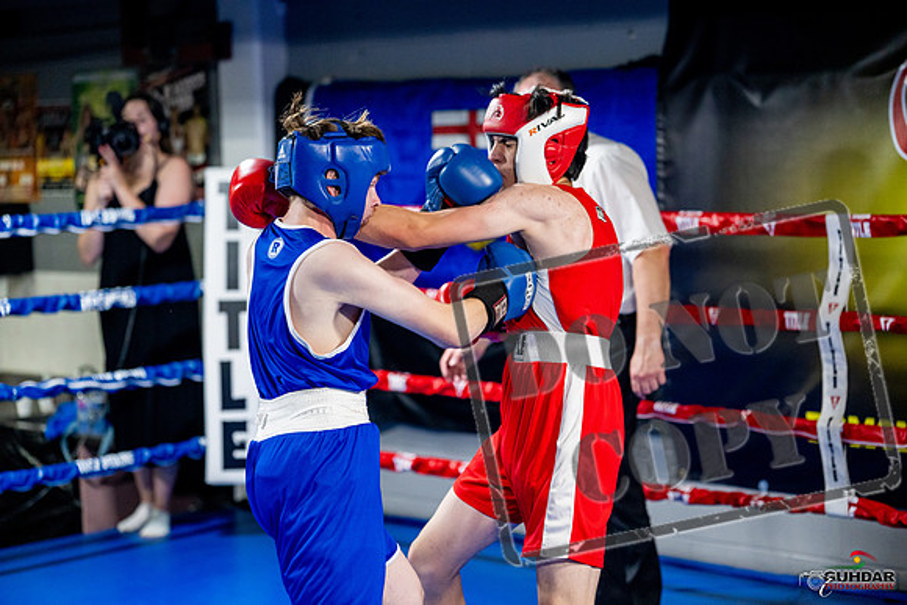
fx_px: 1940
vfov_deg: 17.7
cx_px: 454
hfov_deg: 26.3
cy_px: 302
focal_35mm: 77
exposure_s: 1/1000
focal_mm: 77
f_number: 2
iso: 4000
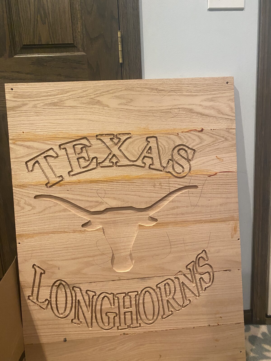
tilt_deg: -10.6
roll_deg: +1.8
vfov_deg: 67.3
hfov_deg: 53.1
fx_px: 271
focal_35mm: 26
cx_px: 136
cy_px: 180
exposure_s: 1/60
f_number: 1.8
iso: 500
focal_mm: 4.25
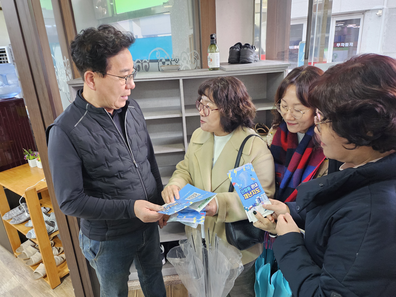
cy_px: 148
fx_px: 275
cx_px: 198
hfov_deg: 71.6
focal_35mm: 24
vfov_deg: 56.8
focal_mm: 5
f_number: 1.8
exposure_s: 1/120
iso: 1000
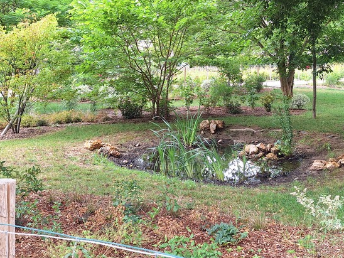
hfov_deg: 43.6
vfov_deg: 32.6
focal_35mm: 43
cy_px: 48
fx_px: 427
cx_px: 212
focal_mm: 5.54
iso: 40
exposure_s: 1/235
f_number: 1.8
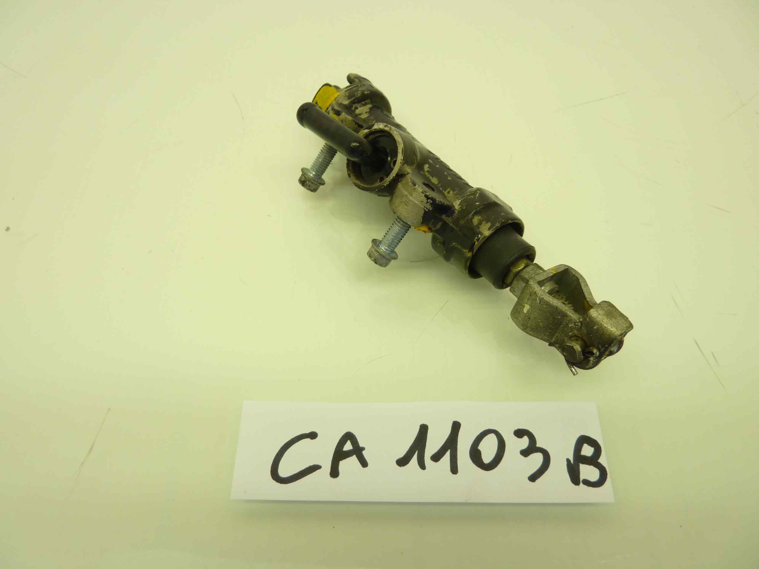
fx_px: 548
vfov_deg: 54.9
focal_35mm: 25
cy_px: 284
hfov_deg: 69.4
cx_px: 380
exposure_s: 1/30
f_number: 3.3
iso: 80
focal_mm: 4.1
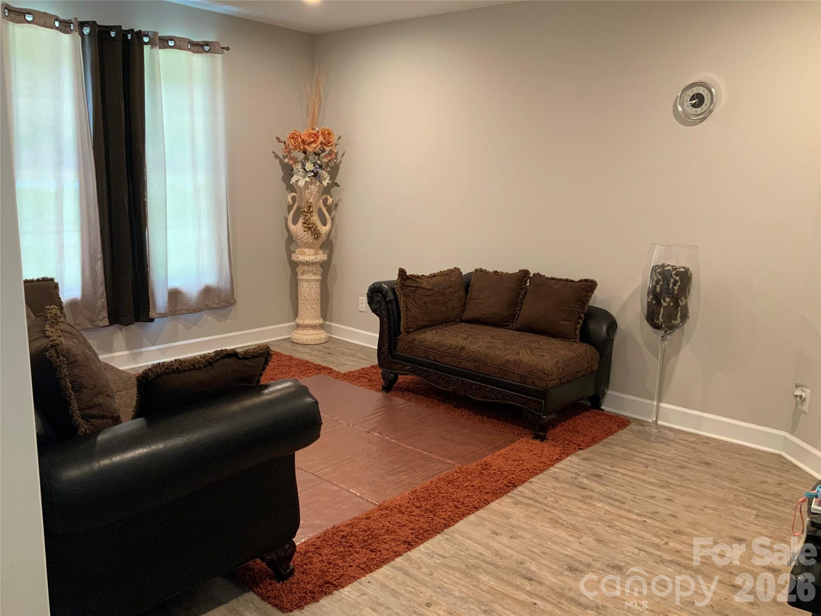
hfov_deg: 61.7
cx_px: 410
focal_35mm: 29
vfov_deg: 48.2
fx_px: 688
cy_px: 308
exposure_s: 1/60
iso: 200
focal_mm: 3
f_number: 1.8
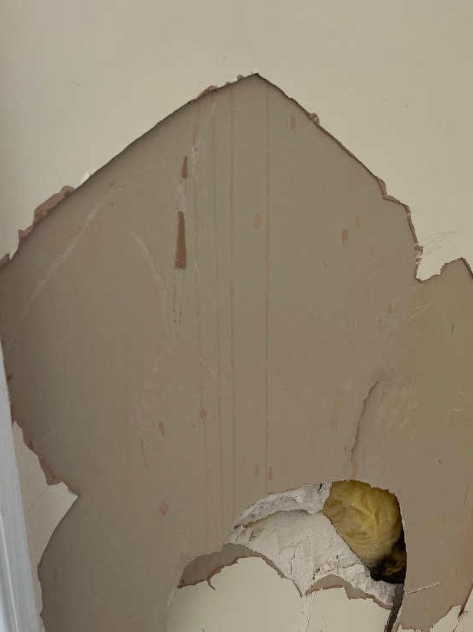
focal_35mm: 42
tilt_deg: -25.3
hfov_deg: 34.3
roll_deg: -0.9
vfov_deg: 43.1
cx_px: 262
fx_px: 765
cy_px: 489
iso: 80
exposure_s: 1/121
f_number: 1.5
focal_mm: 5.7
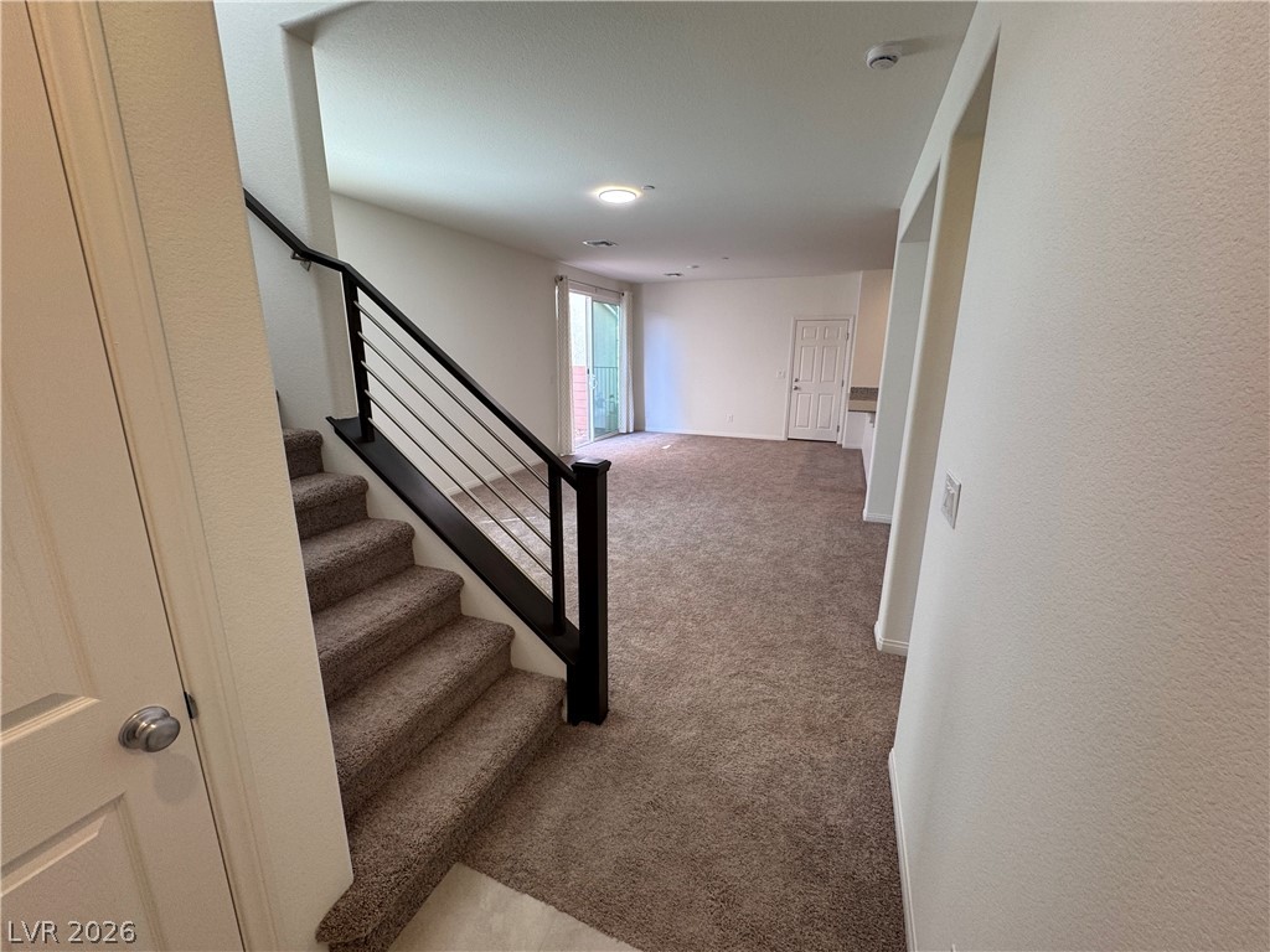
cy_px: 476
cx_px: 635
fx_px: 514
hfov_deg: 102.1
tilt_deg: -14.4
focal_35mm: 14
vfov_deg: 85.7
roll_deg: -0.6
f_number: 2.2
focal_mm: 2.22
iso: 80
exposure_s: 1/60
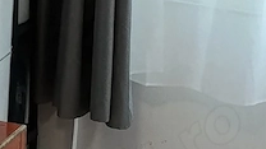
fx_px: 1072
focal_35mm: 152
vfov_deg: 7.8
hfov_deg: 13.8
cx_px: -47
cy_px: -96
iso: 125
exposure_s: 1/100
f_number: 1.8
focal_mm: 4.22
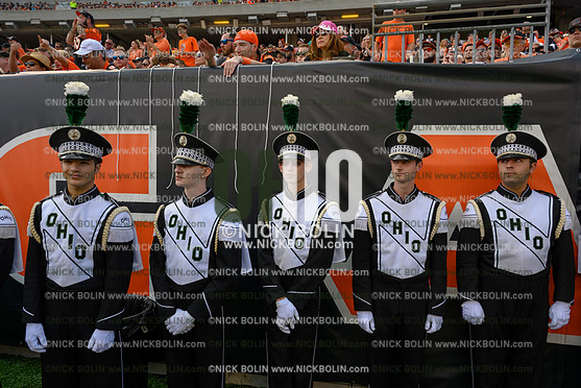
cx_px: 288
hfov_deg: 71.5
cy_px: 200
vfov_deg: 51.3
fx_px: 404
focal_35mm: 25
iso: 80
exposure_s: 1/60
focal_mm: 24
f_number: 7.1
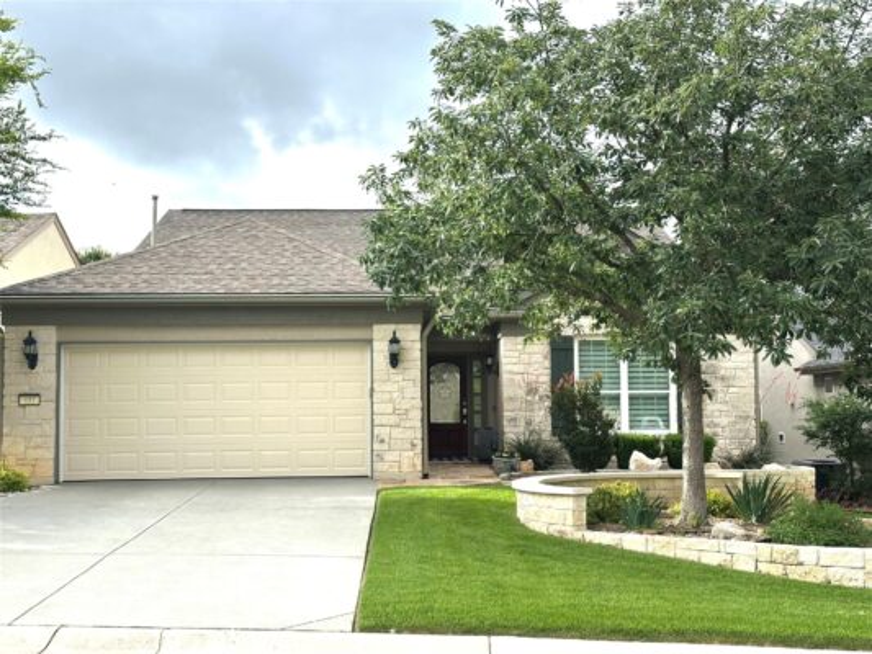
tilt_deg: +4.8
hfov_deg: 39.6
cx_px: 436
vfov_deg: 30.3
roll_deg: +0.7
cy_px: 327
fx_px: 1209
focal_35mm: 48
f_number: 1.78
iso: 64
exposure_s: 1/1916
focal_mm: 6.86
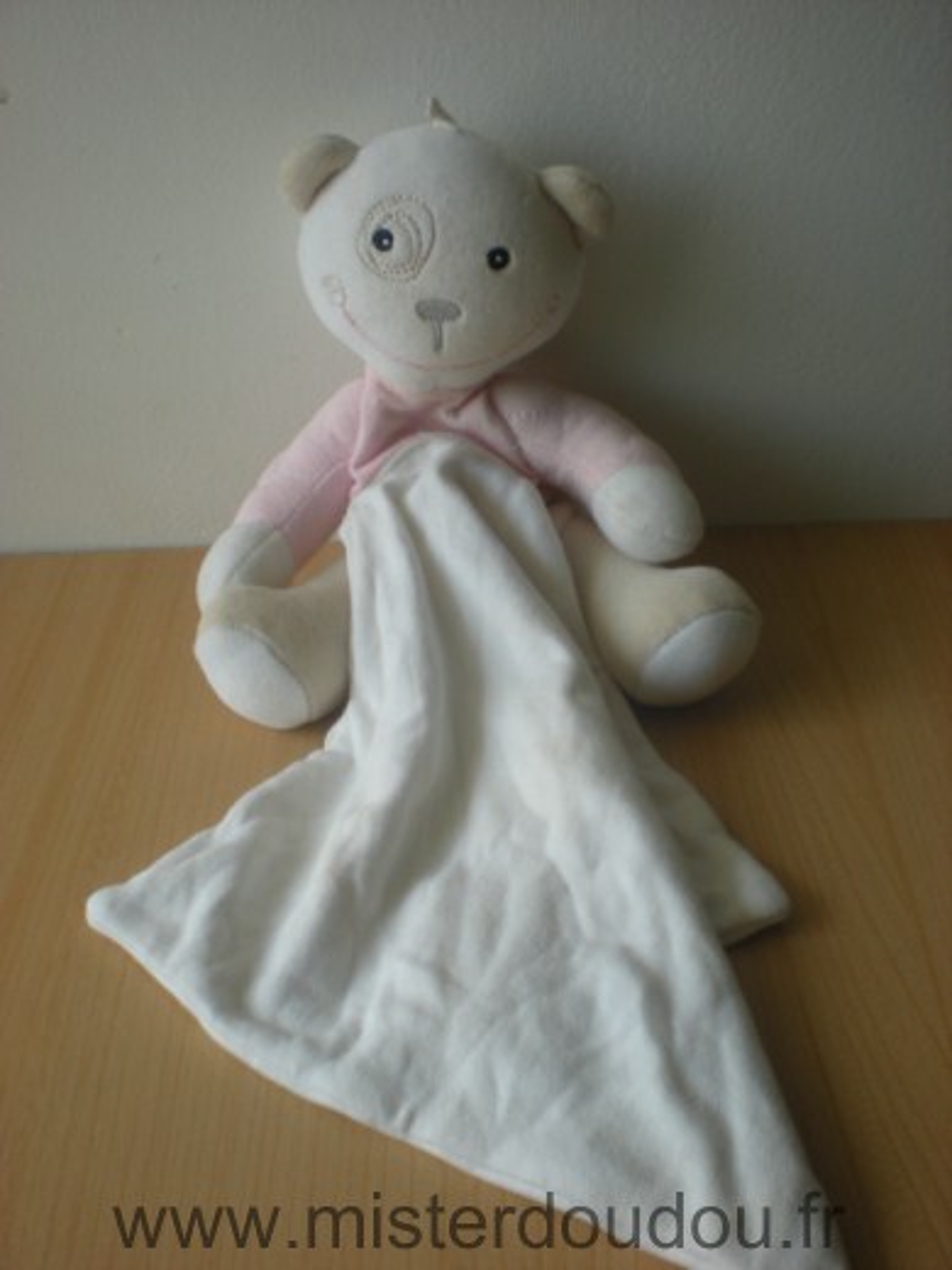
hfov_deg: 37.7
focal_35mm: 38
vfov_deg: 49.0
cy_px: 635
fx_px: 1393
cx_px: 476
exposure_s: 1/207
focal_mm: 6.3
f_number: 3.1
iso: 64
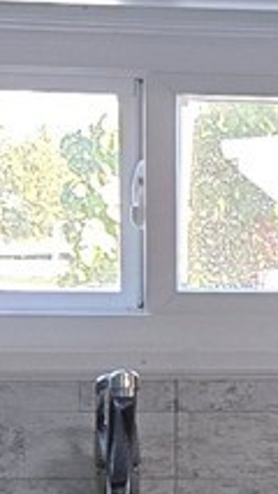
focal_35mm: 188
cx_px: 922
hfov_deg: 5.9
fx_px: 2461
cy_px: 420
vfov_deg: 11.4
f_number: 1.8
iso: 200
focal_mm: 5.4
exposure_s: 1/120
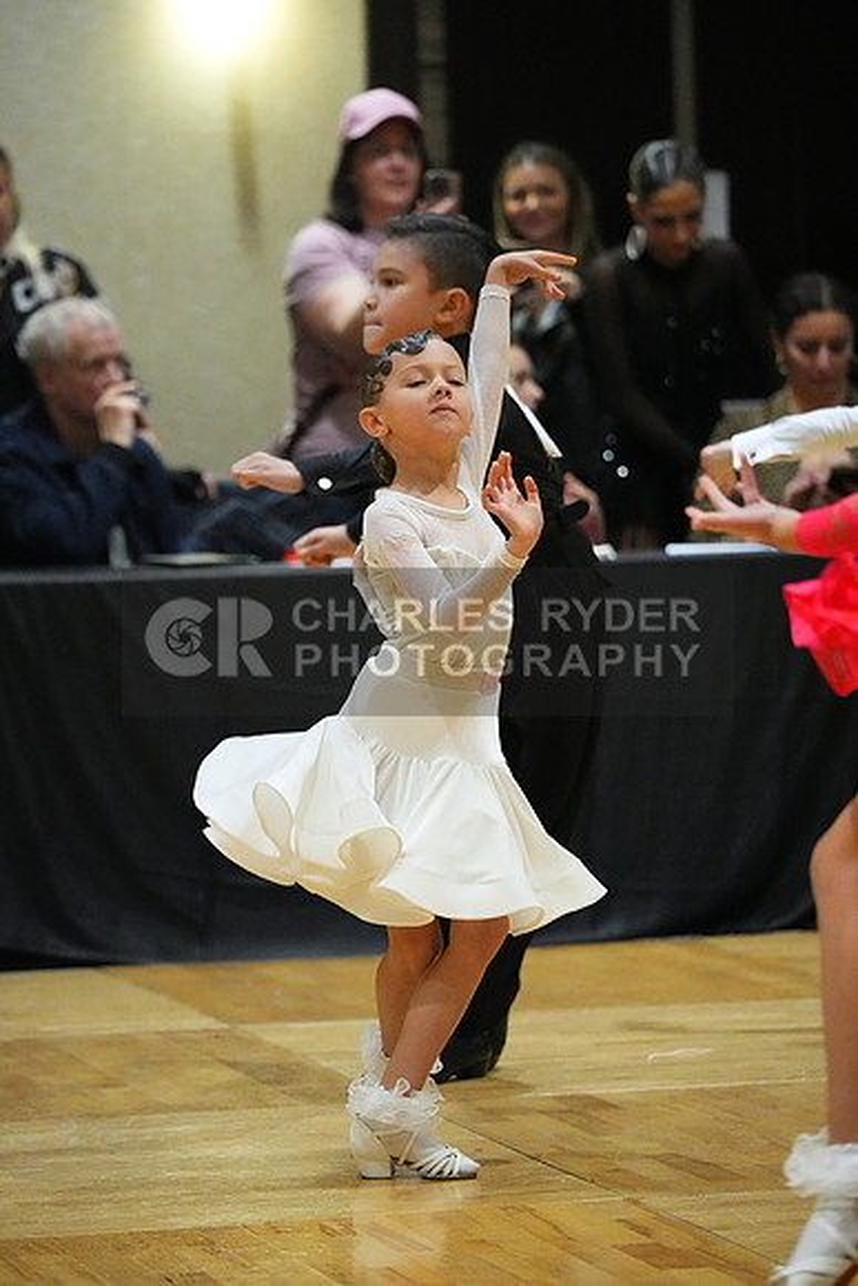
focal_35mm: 156
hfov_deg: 8.8
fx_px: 5573
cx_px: 429
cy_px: 643
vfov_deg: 13.2
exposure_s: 1/250
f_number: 4
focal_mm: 156
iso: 16000
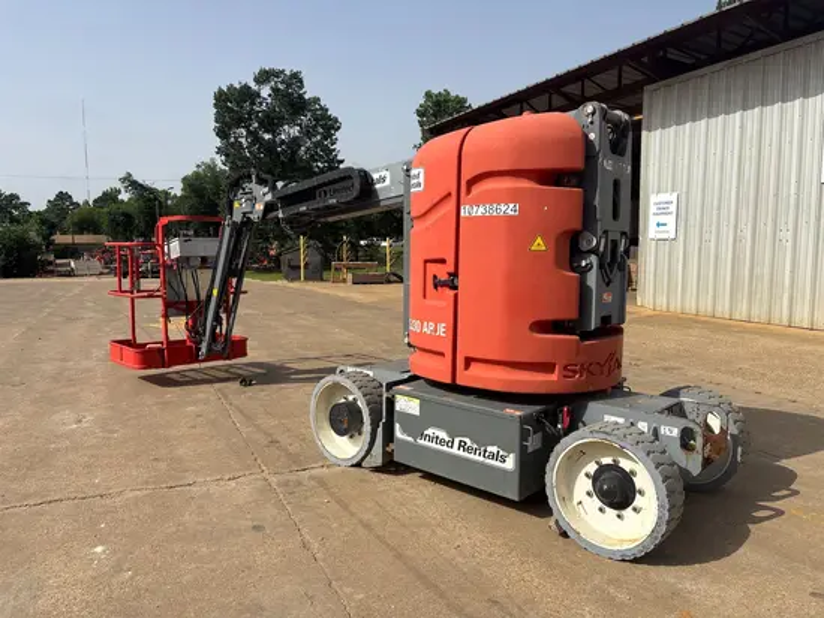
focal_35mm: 26
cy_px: 309
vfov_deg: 53.1
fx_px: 619
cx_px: 412
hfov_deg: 67.3
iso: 50
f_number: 1.6
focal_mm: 5.96
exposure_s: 1/3788
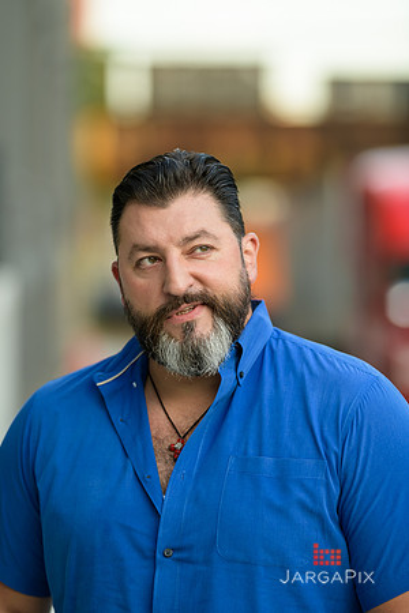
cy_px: 306
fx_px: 2300
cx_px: 204
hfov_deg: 10.2
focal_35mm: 135
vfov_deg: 15.2
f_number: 2
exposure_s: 1/250
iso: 200
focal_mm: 135
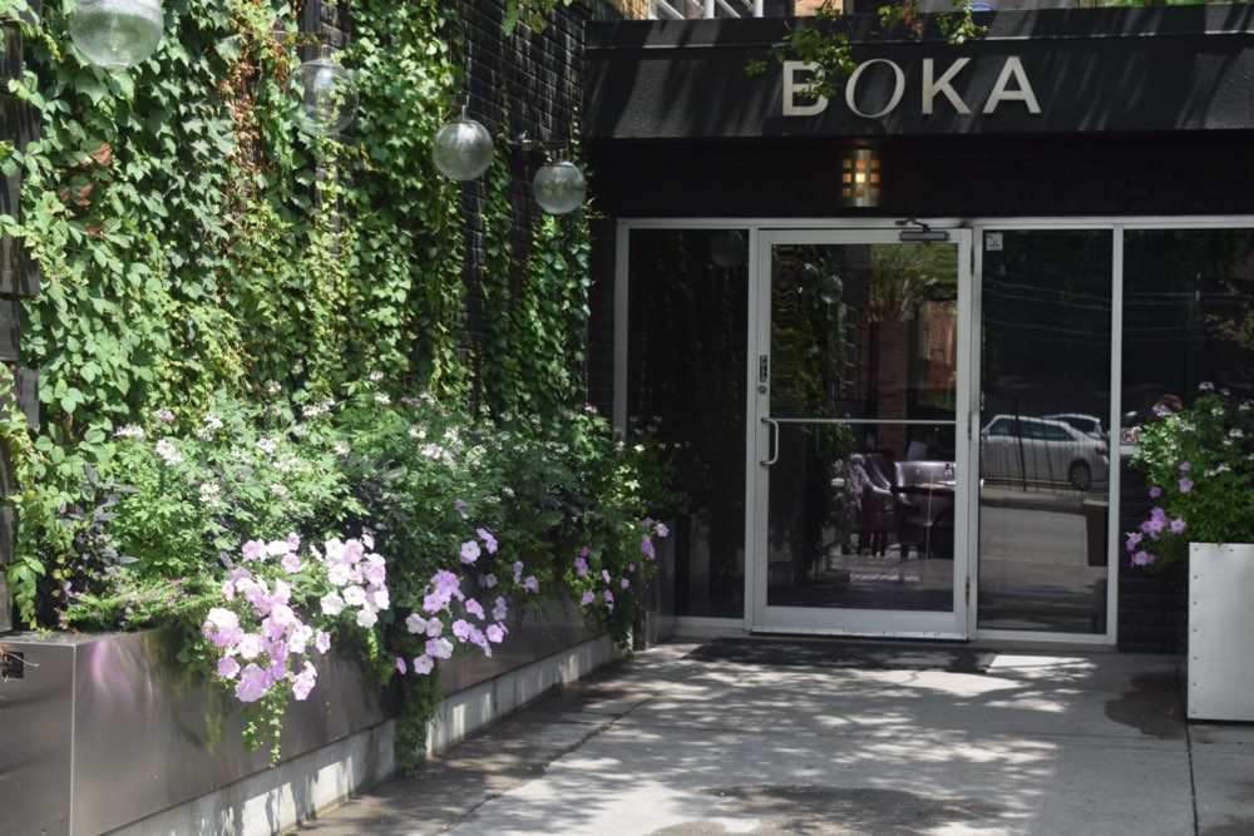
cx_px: 627
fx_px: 2195
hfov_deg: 31.9
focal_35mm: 63
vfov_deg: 21.6
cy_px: 418
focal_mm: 42
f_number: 8
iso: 220
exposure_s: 1/250
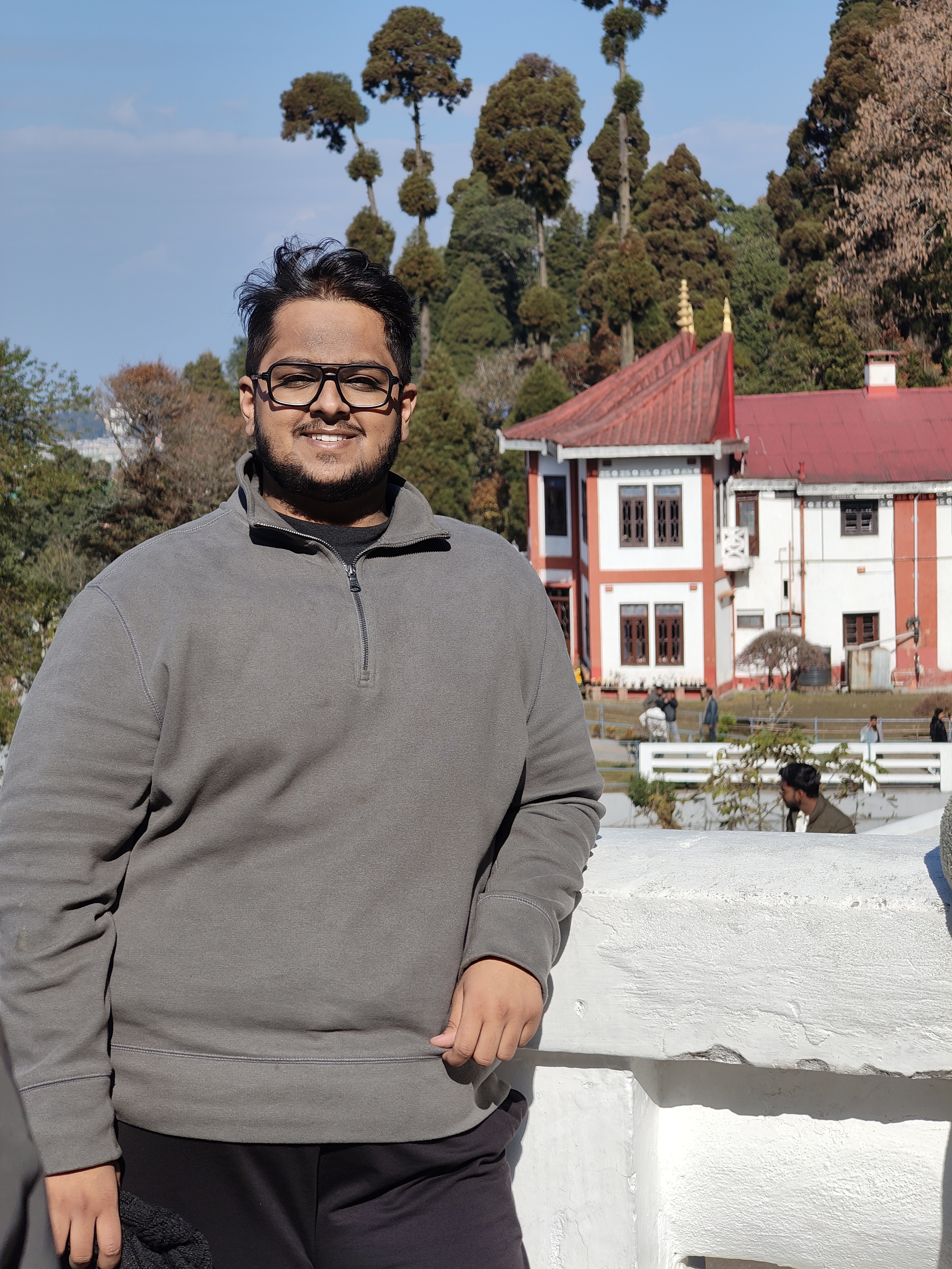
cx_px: 476
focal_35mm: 70
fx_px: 2567
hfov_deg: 21.0
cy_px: 634
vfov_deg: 27.8
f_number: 2.55
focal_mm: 13.3
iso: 71
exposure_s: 1/1767
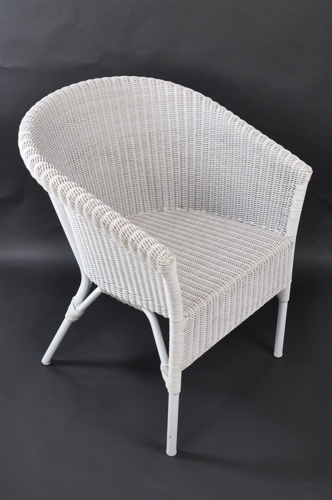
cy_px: 250
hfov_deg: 28.0
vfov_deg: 41.2
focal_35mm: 48
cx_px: 166
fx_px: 666
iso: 400
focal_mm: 32
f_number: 5
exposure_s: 1/100
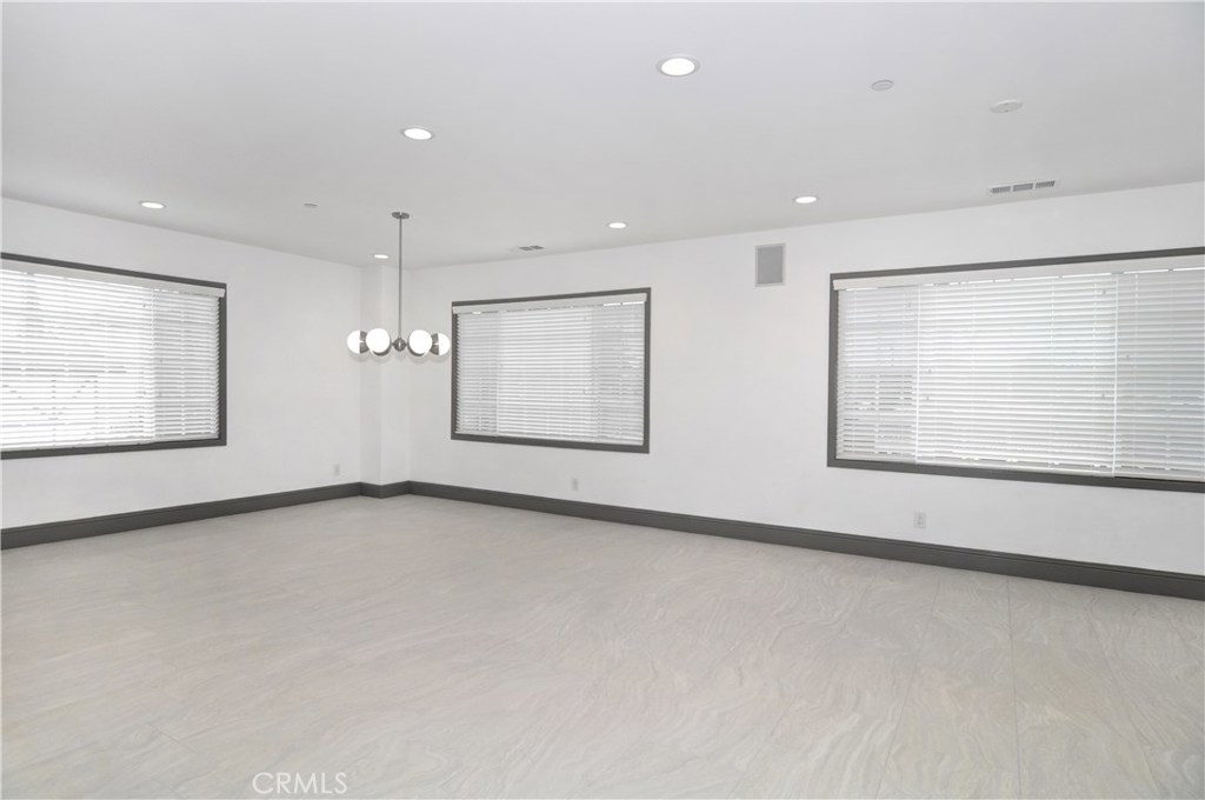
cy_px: 400
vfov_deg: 67.2
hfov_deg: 90.1
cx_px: 602
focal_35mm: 18
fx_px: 602
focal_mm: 12
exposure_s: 1/60
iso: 400
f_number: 7.1
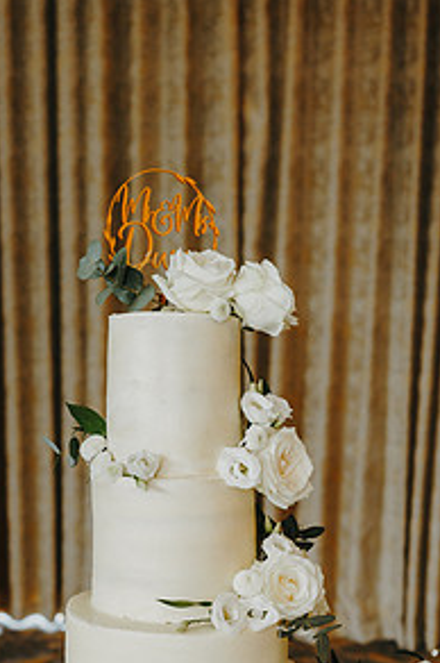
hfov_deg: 25.0
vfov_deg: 36.0
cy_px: 506
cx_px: 202
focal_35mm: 54
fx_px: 992
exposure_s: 1/200
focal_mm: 35
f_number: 2.8
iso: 500
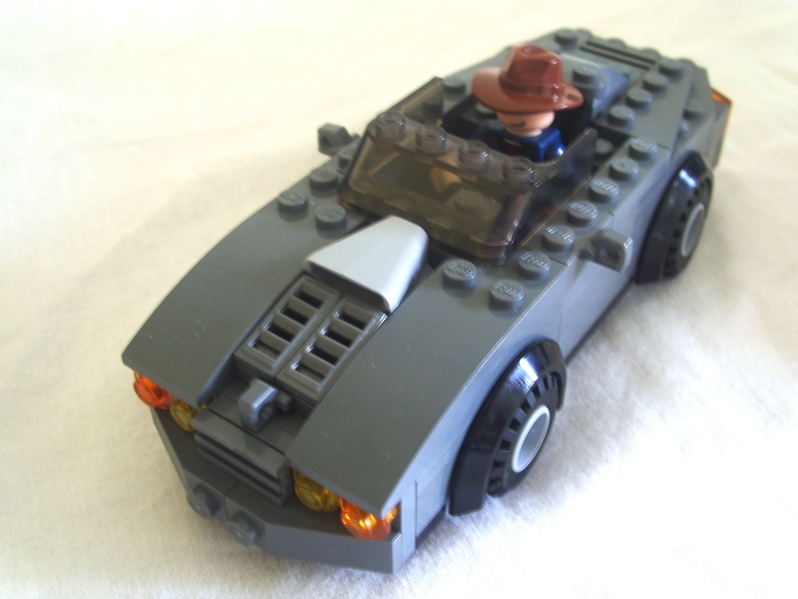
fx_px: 807
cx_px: 399
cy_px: 300
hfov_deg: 52.6
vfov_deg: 40.7
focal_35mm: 35
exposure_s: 1/3
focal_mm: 5.8
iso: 50
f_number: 2.8
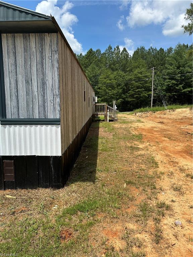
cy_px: 128
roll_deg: -0.5
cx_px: 96
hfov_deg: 56.8
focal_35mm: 24
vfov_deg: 71.6
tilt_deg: -6.0
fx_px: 178
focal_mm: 6.86
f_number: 1.78
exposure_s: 1/4184
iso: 80
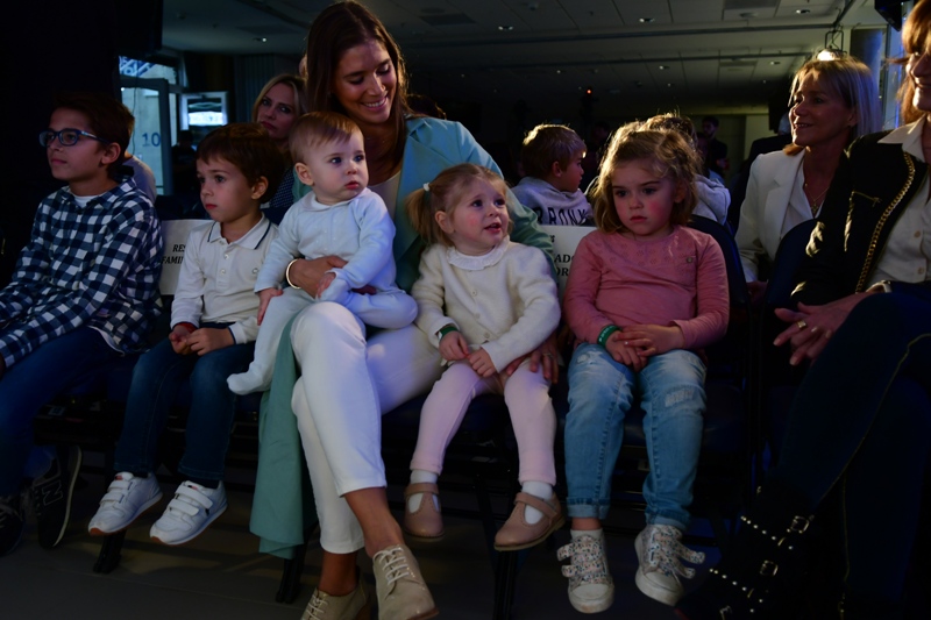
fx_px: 776
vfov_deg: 43.6
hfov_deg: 61.9
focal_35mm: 30
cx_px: 466
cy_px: 310
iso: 800
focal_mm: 20
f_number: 2.8
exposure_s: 1/40
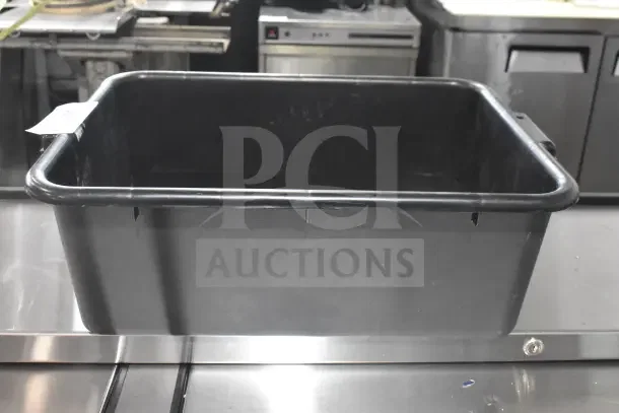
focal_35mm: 40
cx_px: 310
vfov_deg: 33.0
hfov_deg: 47.9
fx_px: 696
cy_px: 206
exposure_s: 1/200
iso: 6400
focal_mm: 27
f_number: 7.1
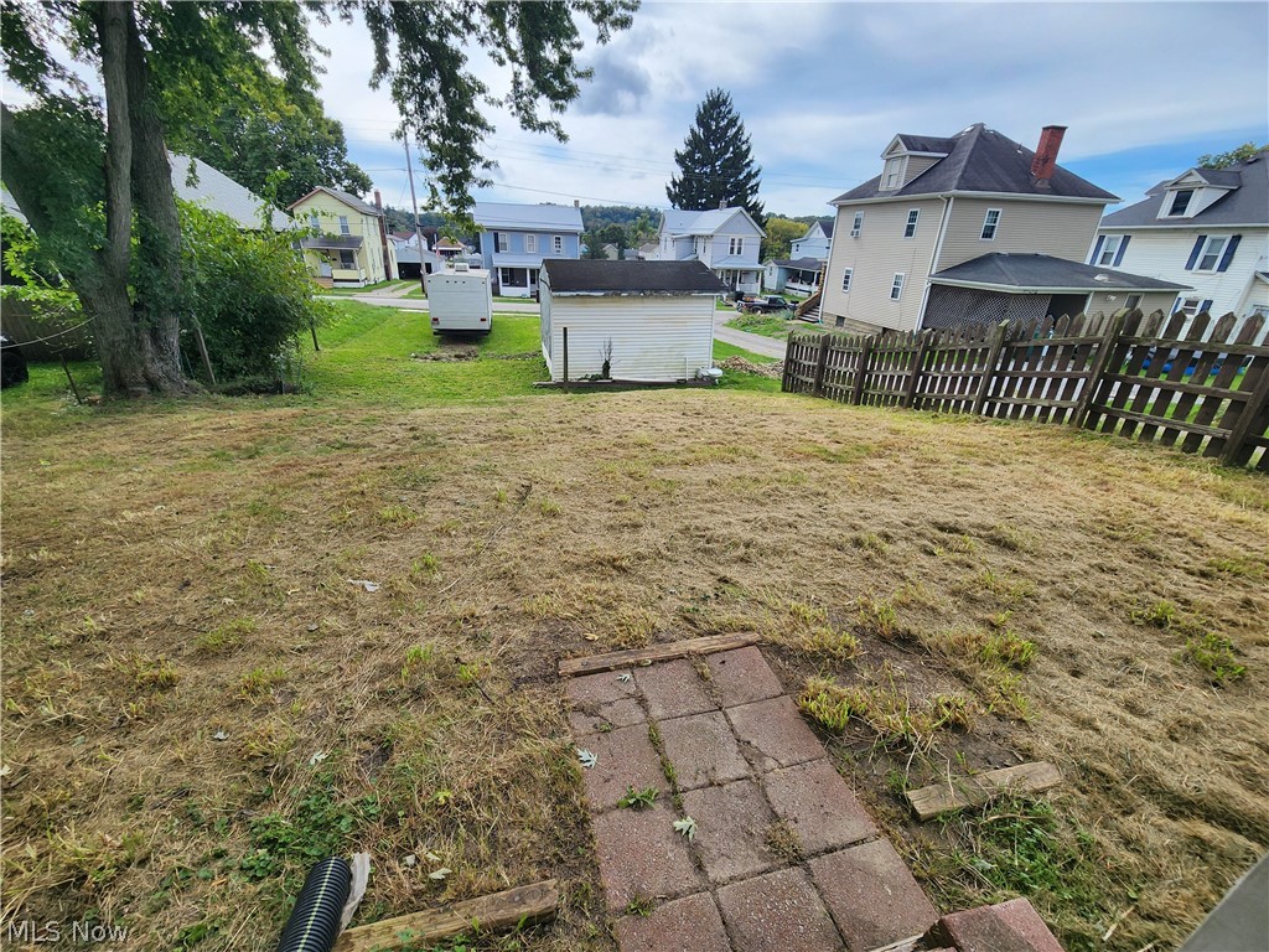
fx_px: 477
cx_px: 634
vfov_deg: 89.9
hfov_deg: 106.2
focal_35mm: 13
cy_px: 476
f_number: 2.2
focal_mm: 2.2
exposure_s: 1/1132
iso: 50
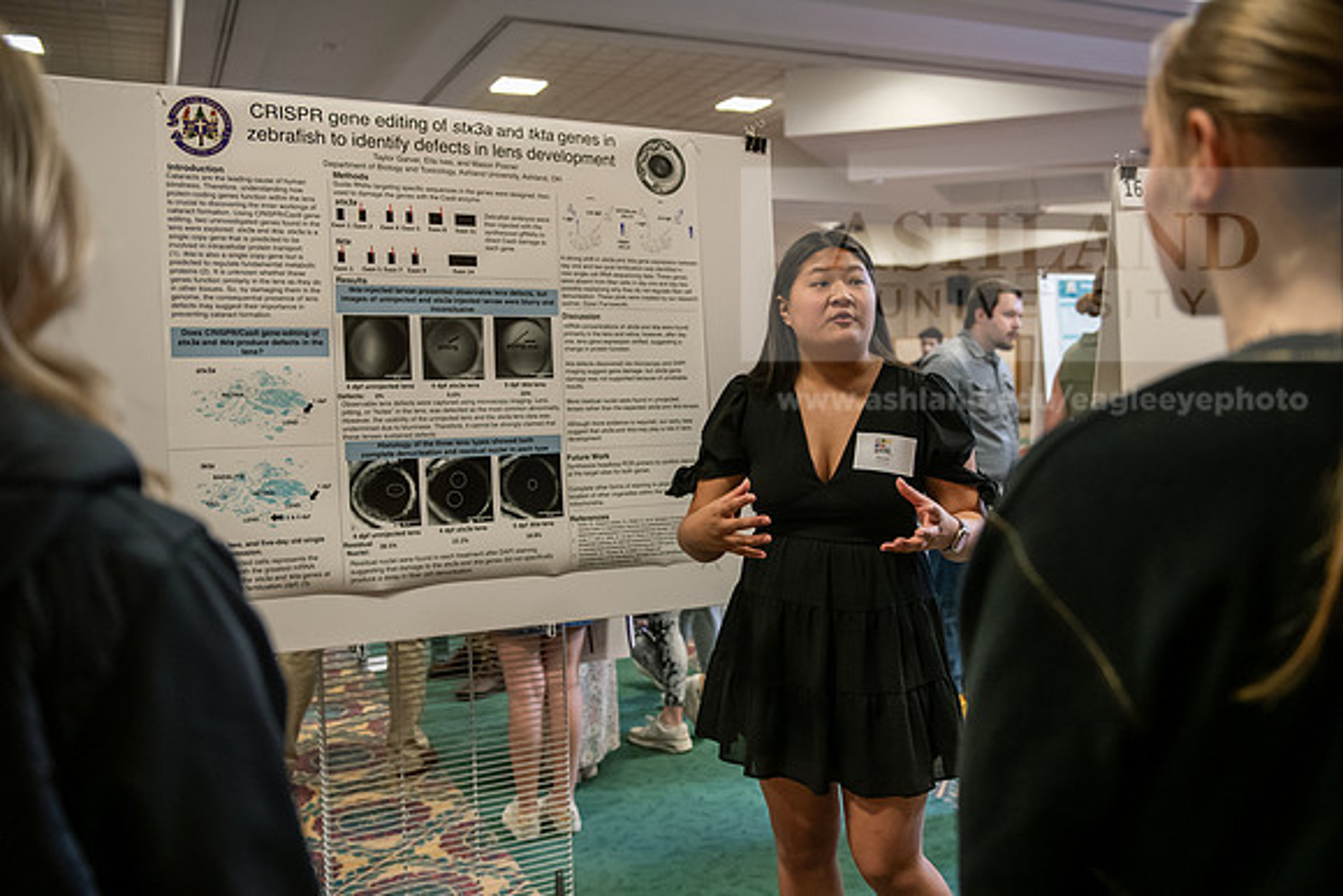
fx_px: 1194
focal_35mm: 32
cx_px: 672
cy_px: 448
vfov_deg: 41.1
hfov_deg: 58.7
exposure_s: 1/200
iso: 2500
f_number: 3.2
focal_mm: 32
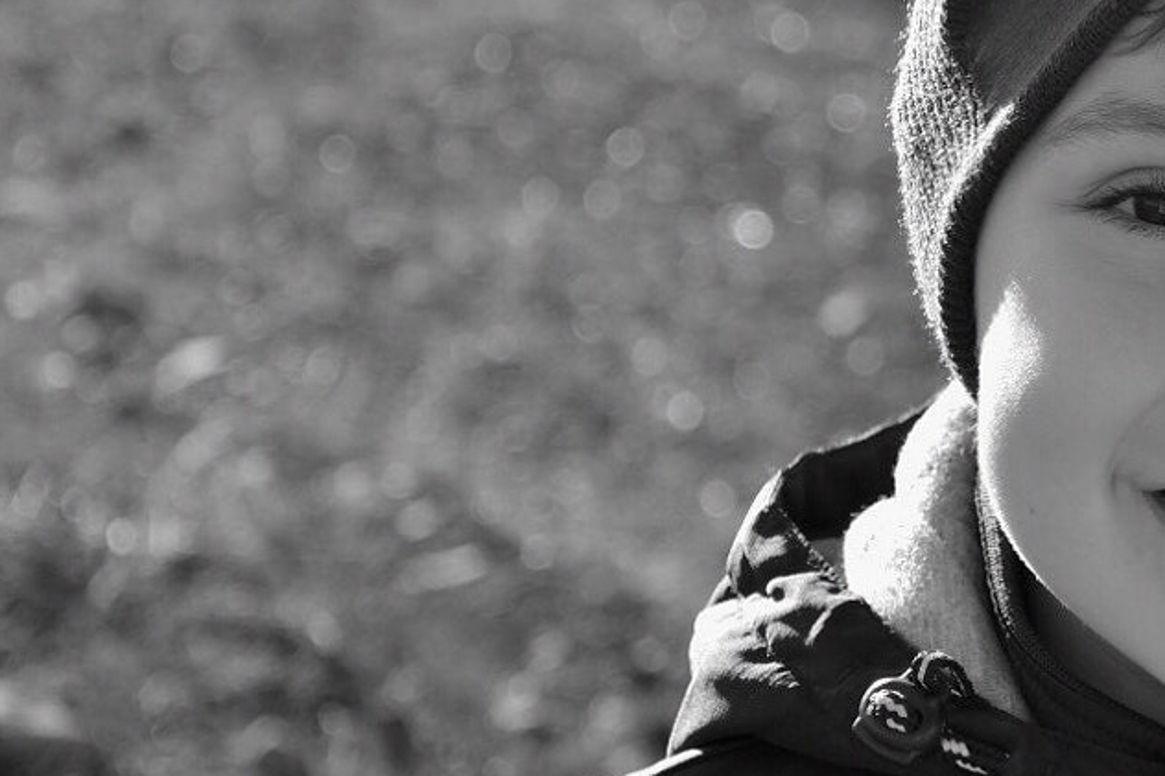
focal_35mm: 190
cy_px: 191
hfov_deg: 10.7
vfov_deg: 7.2
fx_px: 6147
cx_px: 1349
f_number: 5
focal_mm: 50
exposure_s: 1/250
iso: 100
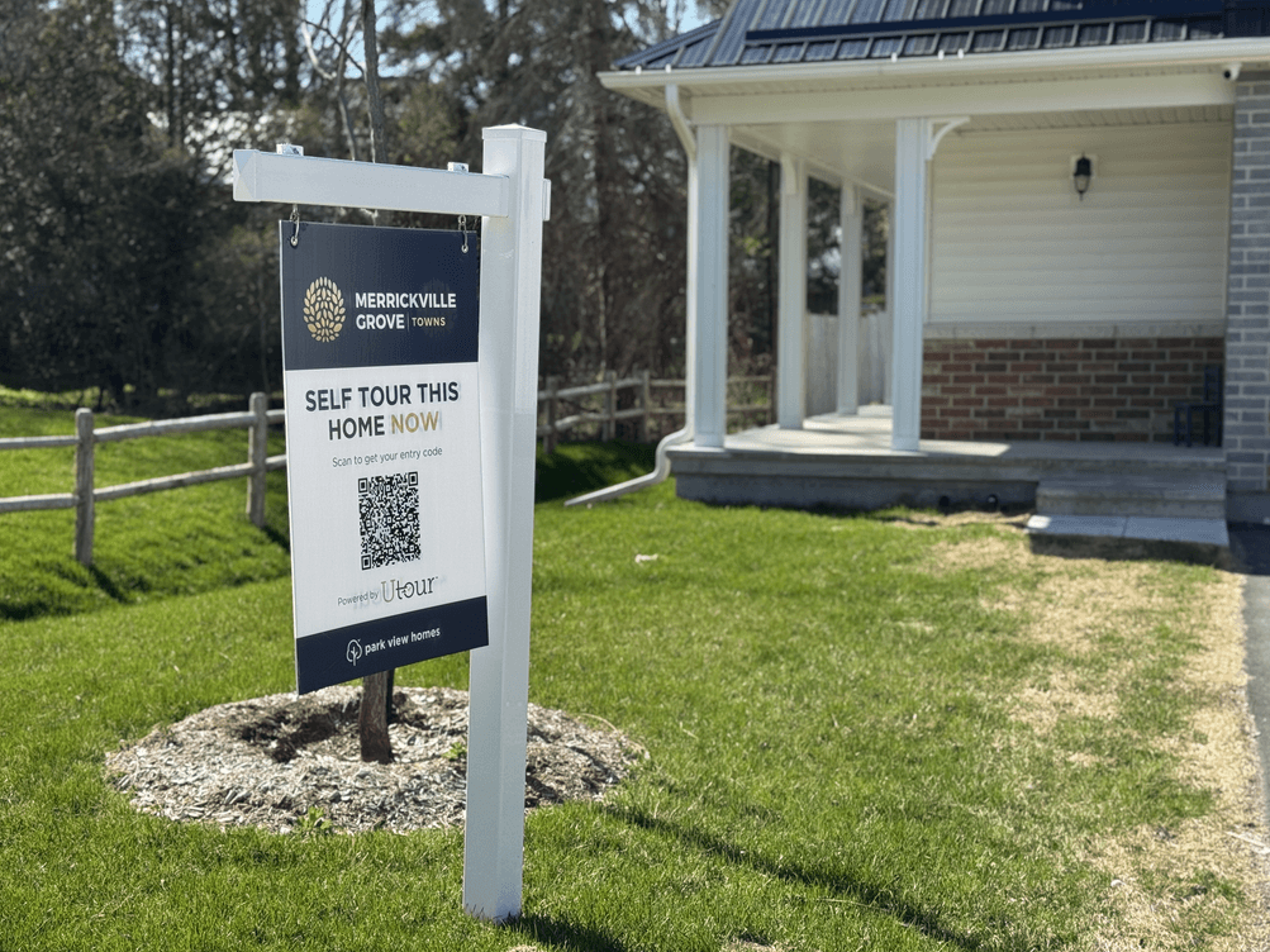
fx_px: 1798
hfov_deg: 38.9
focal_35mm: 49
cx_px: 634
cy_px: 479
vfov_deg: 29.7
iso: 64
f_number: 1.78
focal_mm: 6.76
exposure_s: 1/2415
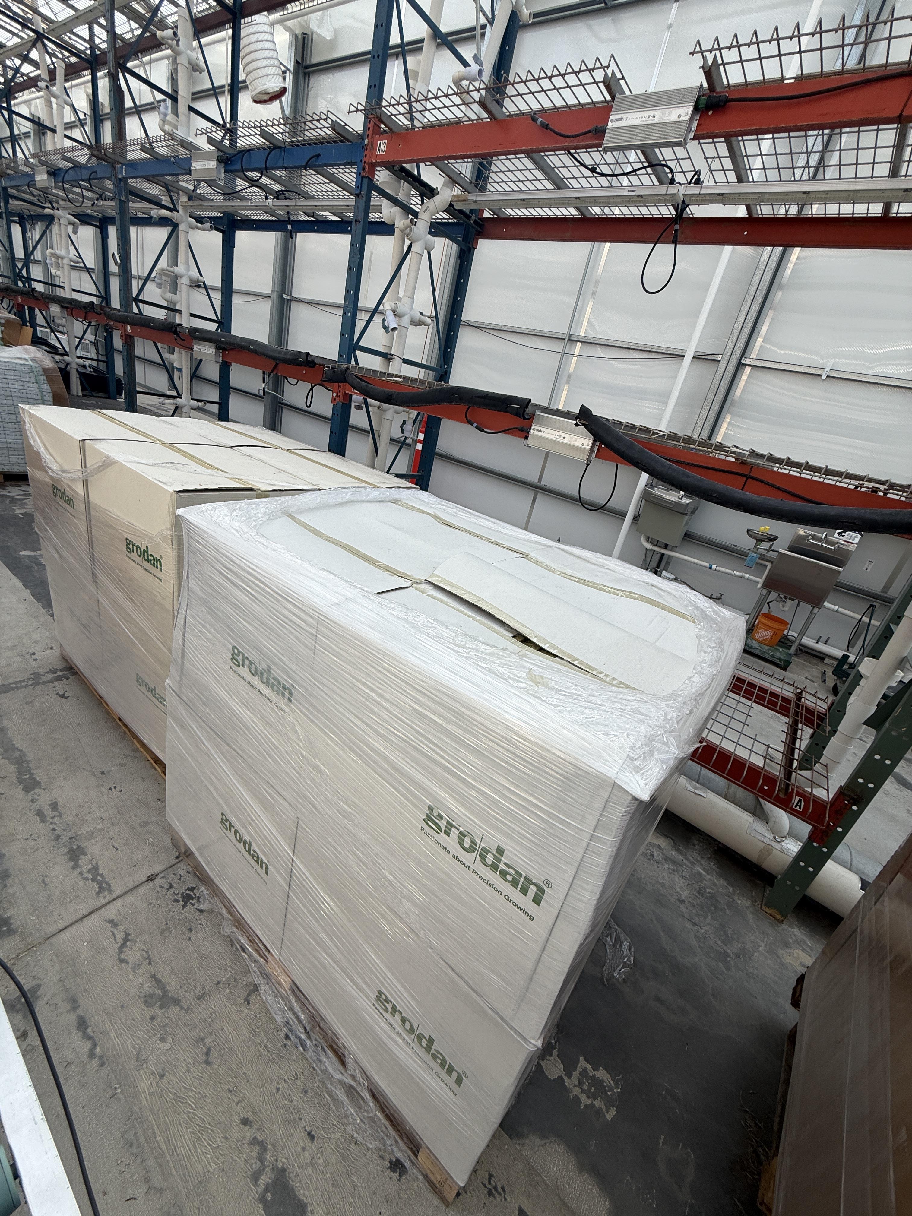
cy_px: 608
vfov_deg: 102.1
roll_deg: -13.1
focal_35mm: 14
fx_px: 492
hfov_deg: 85.7
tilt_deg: -21.9
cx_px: 456
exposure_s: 1/638
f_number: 2.2
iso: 50
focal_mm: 2.22
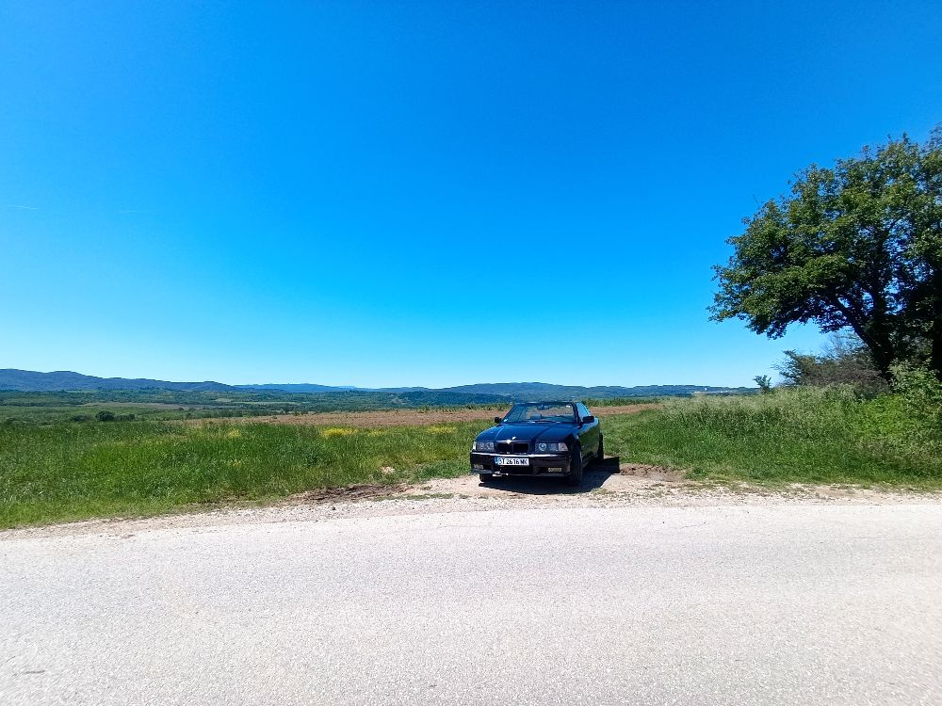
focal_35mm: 16
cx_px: 471
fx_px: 435
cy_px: 353
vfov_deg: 78.1
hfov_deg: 94.5
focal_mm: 1.65
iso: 50
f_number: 2.2
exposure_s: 1/929
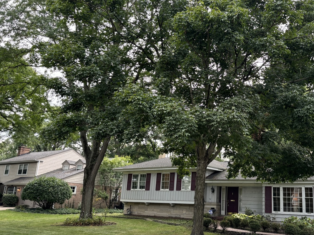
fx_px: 317
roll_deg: -2.0
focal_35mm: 35
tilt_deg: +13.0
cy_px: 128
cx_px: 210
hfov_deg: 51.6
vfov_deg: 40.6
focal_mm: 5.96
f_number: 1.6
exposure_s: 1/163
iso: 50
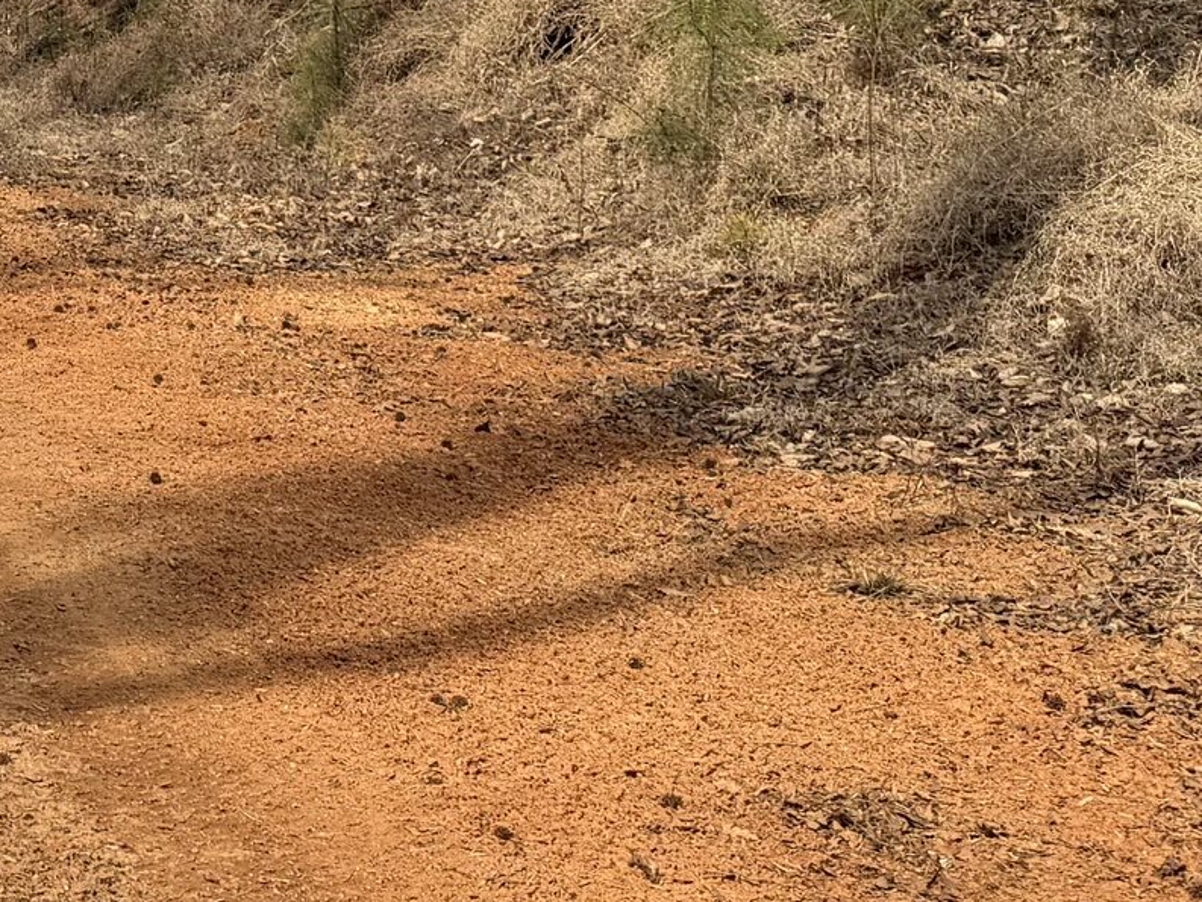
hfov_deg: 18.0
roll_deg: -0.4
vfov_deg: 15.3
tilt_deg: -0.5
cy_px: -209
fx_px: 3230
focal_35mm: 93
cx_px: -759
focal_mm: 6.76
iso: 80
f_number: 1.78
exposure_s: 1/3759
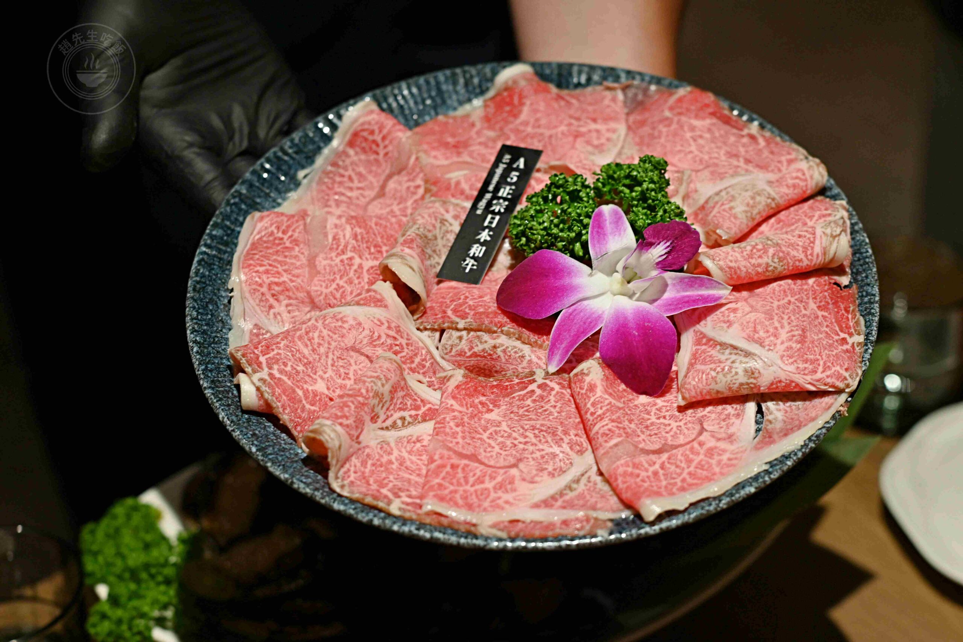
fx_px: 2006
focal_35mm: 75
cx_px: 482
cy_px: 321
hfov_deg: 27.0
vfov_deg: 18.2
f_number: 3.2
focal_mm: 50
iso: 360
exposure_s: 1/200
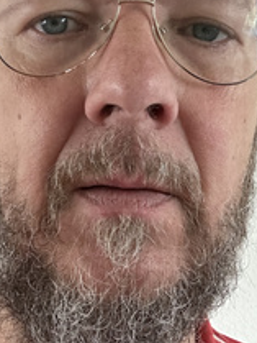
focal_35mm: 55
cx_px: 123
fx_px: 544
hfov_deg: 26.6
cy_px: 121
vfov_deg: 34.7
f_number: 1.9
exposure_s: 1/60
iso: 250
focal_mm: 2.69
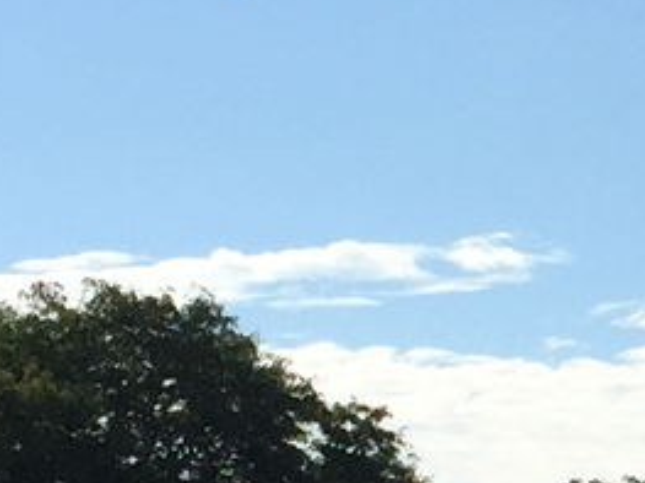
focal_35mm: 212
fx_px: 3948
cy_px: 569
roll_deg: -1.8
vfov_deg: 7.0
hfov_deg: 8.7
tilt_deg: +2.2
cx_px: 1356
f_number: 2.2
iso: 32
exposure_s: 1/4405
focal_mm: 4.15
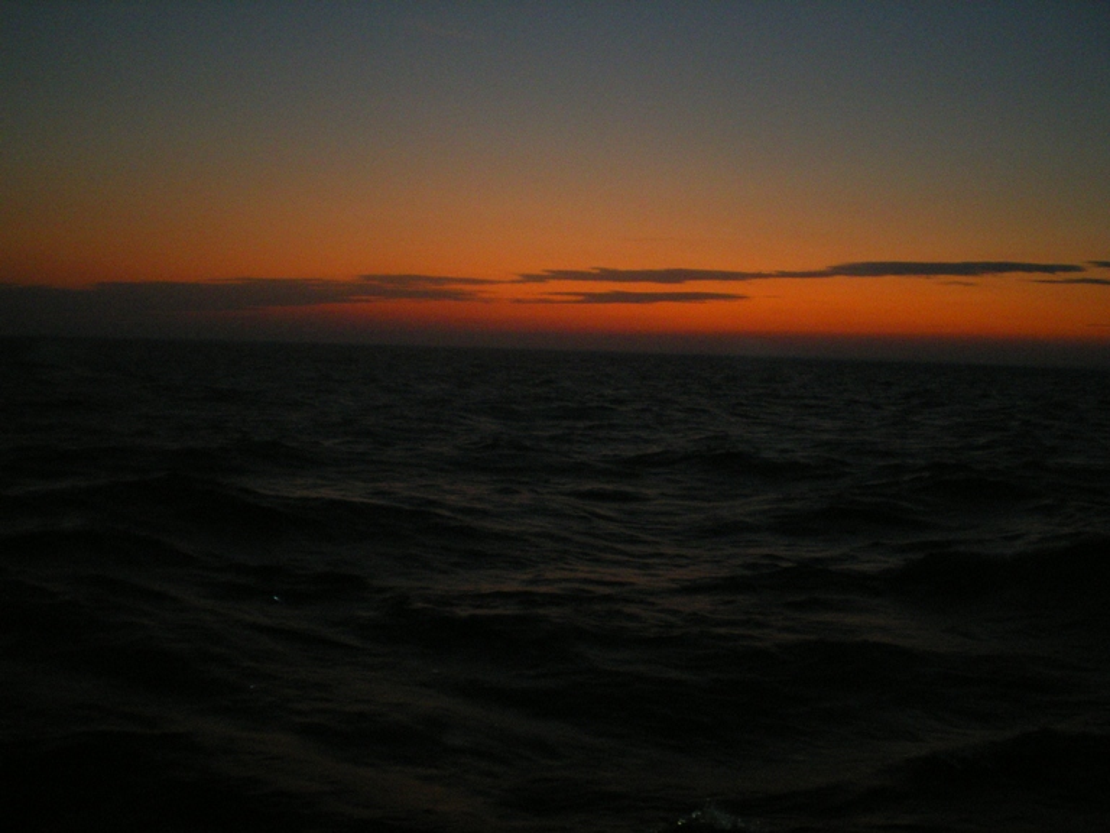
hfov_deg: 49.0
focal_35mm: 38
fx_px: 1219
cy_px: 416
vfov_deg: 37.7
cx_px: 555
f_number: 3.1
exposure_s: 1/50
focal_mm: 6.3
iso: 400
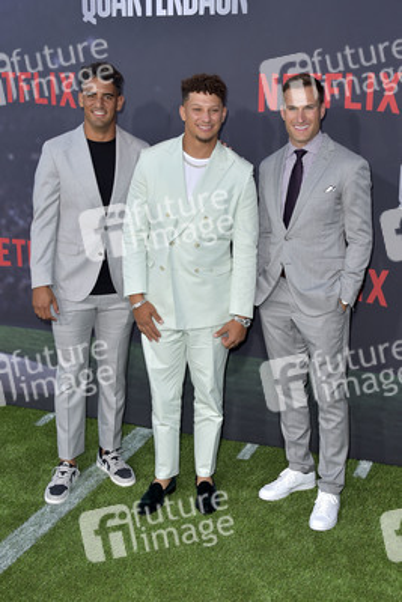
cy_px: 301
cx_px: 201
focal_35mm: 42
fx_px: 703
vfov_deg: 46.4
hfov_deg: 31.9
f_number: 6.3
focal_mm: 42
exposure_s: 1/250
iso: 400
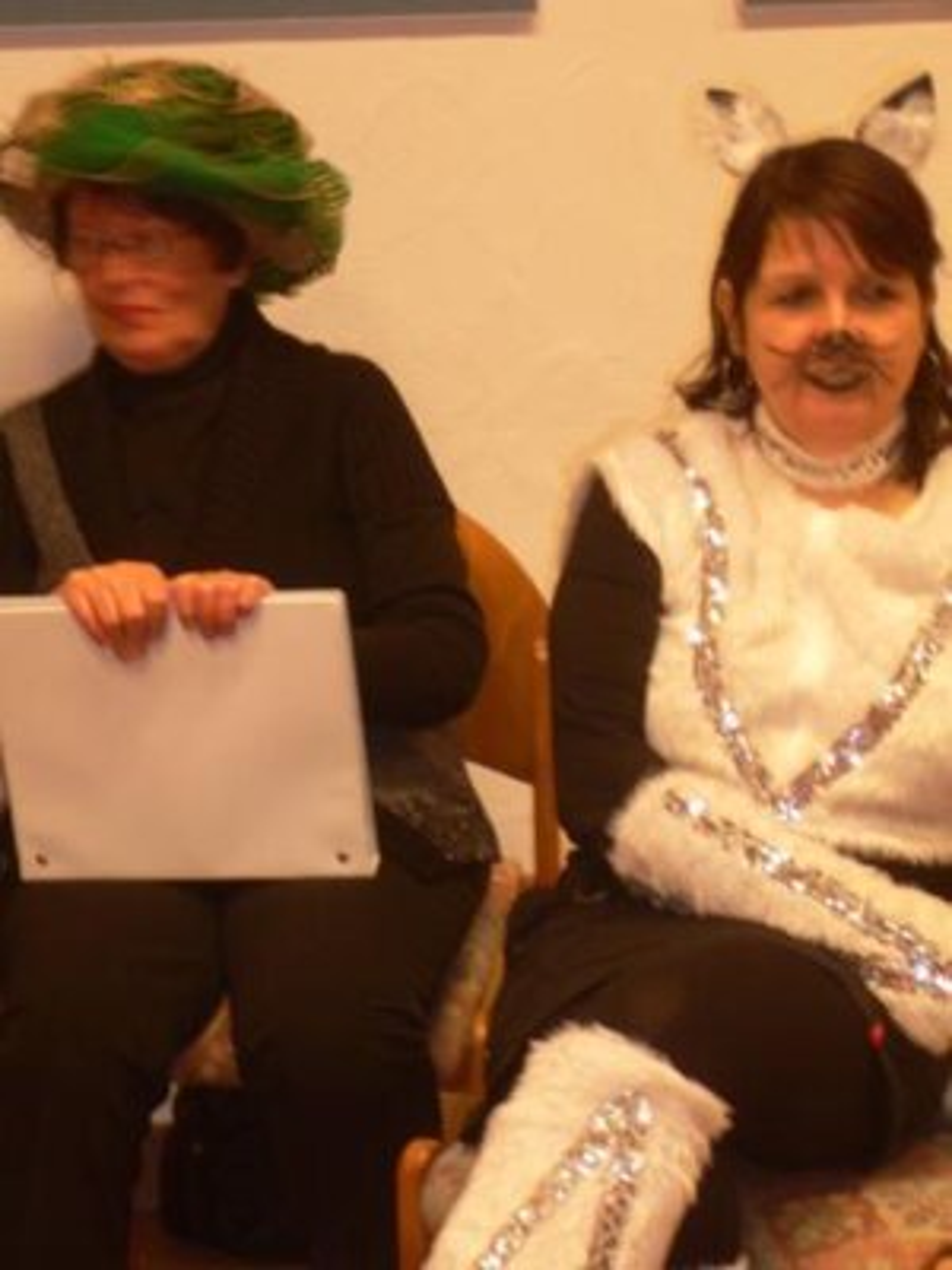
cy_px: 635
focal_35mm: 97
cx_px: 476
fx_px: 3557
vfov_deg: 20.2
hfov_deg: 15.2
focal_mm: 16.1
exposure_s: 1/8
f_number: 4.9
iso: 100
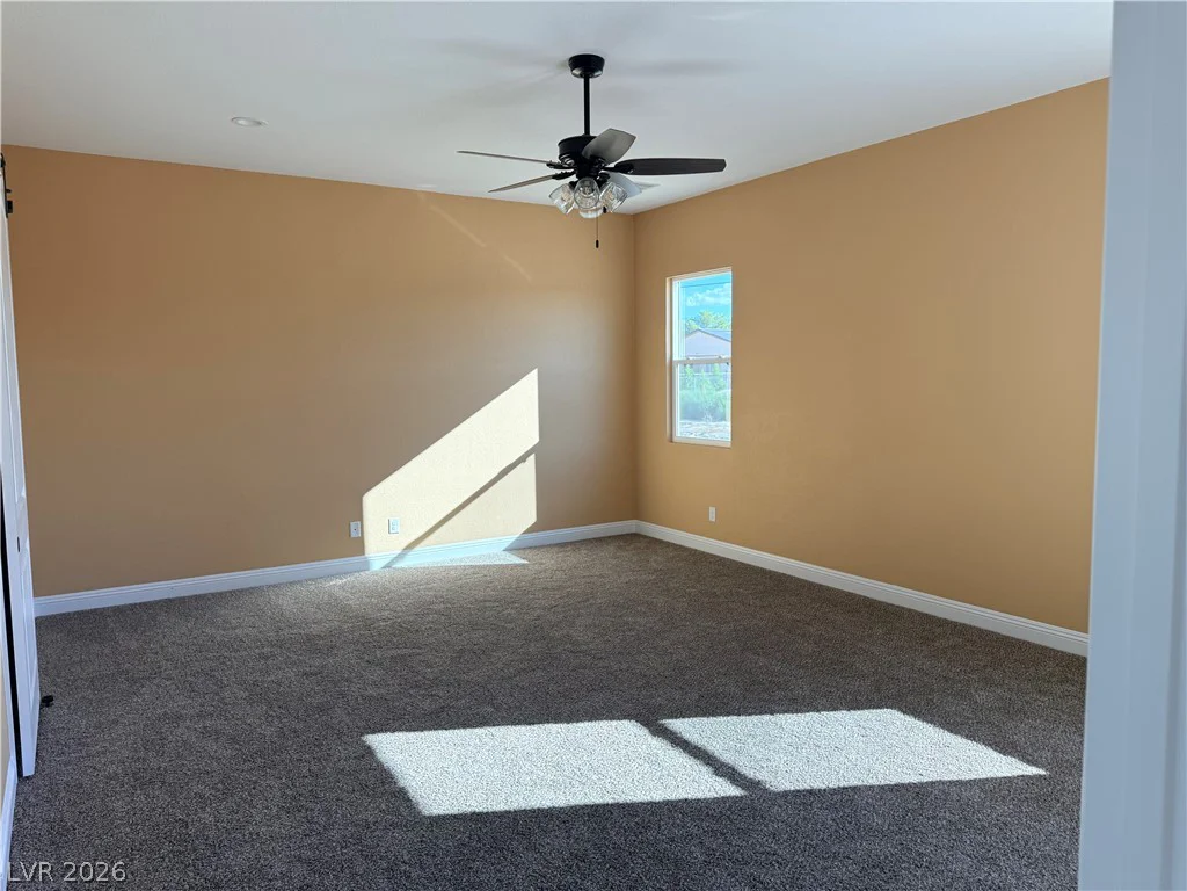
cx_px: 594
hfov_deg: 71.6
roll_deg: +0.1
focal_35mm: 24
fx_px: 823
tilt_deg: -3.9
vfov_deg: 56.8
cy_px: 446
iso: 100
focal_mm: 6.76
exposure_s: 1/494
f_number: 1.78
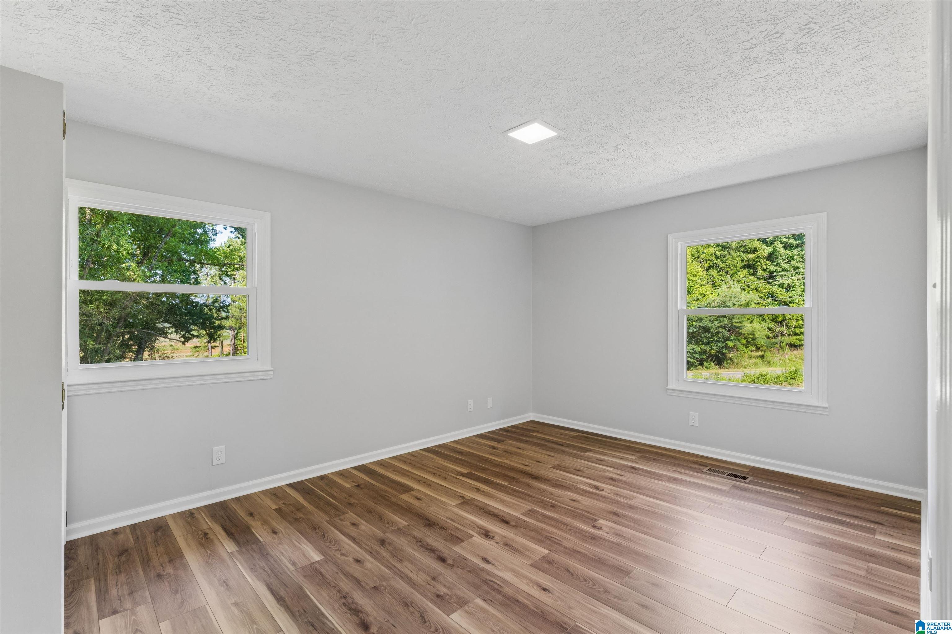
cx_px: 476
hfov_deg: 96.7
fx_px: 423
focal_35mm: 16
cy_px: 317
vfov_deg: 73.7
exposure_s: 1/4
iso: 400
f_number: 13
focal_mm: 16
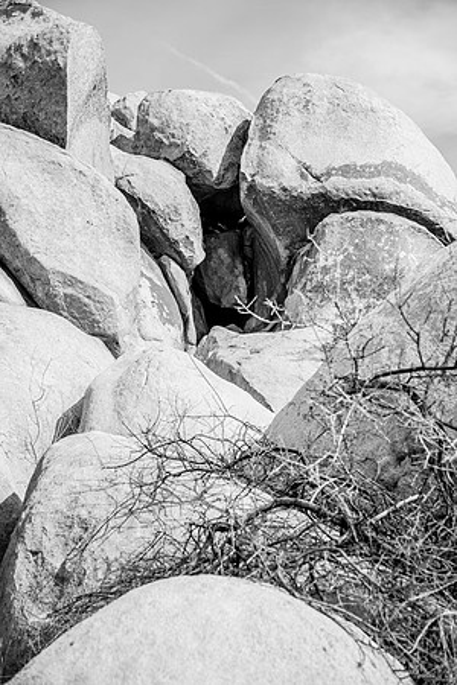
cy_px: 342
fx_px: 990
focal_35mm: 52
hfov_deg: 26.0
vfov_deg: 38.2
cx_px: 228
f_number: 4
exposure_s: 1/1250
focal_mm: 52
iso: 100
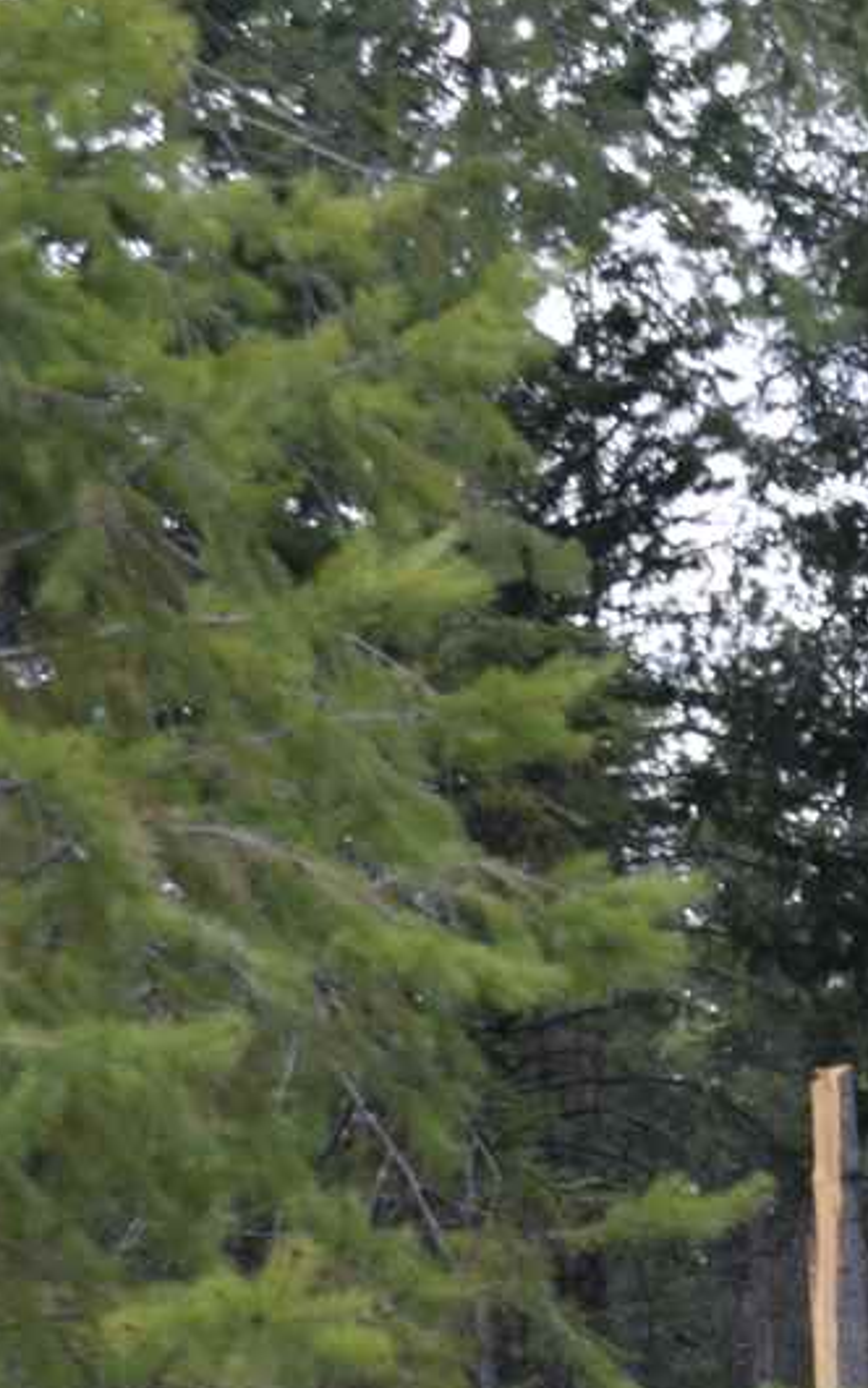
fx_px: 6698
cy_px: 1183
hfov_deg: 7.0
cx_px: 2154
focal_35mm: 177
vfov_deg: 11.8
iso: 280
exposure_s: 1/250
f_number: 8
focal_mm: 30
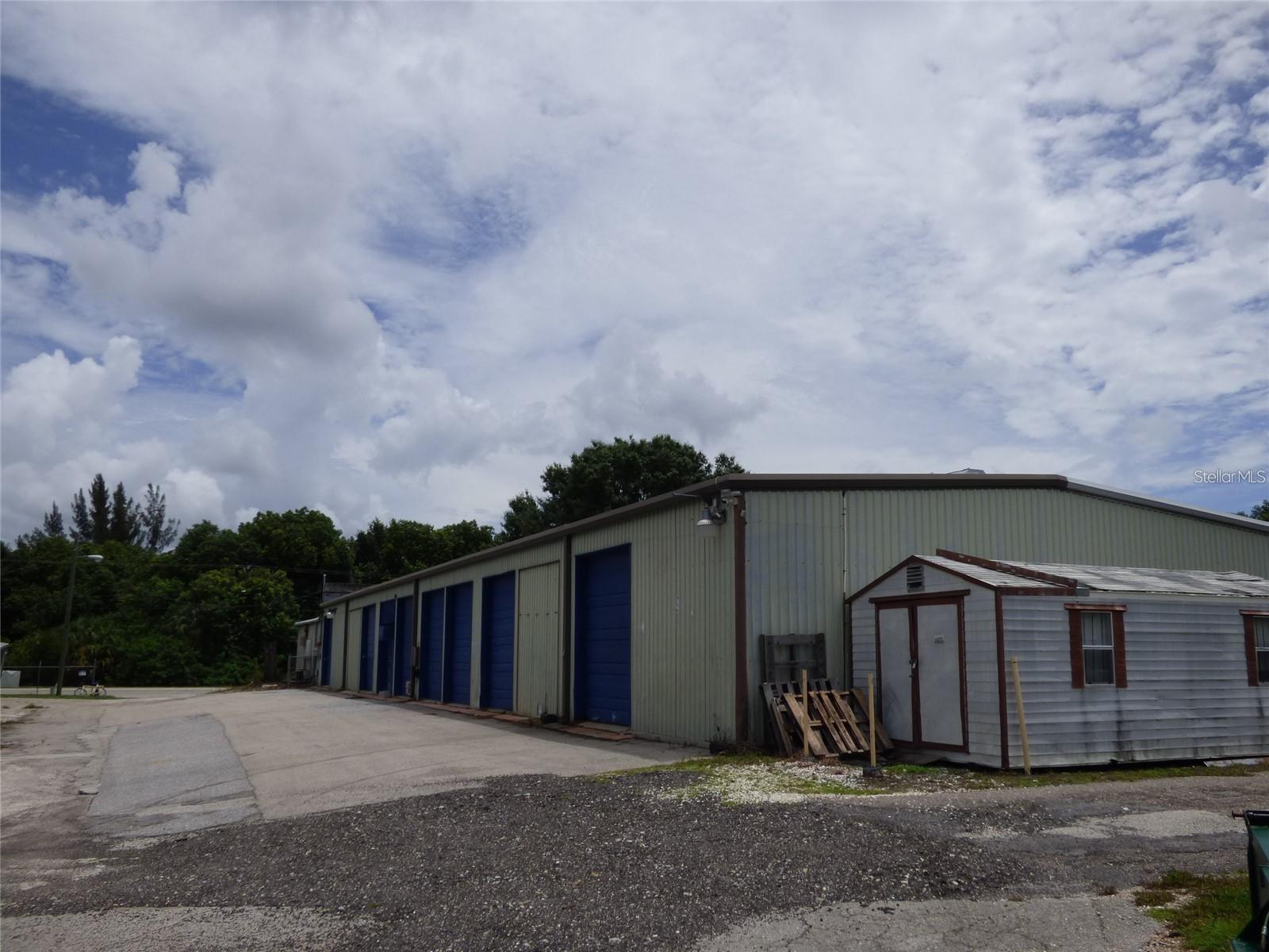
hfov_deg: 63.4
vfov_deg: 49.7
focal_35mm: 28
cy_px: 476
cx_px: 634
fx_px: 1026
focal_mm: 5.04
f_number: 4.5
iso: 100
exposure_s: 1/2000
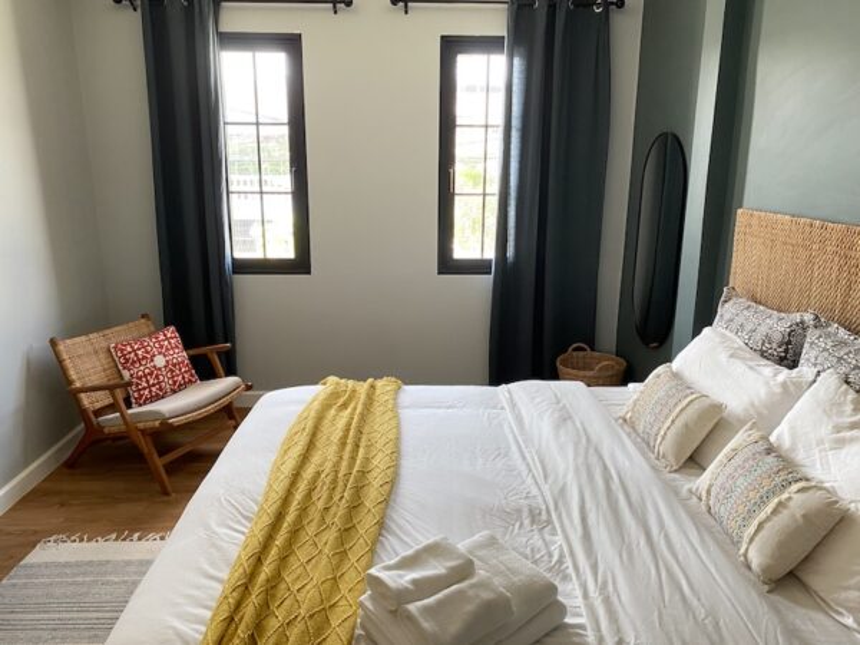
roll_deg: -0.2
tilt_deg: -13.2
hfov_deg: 67.3
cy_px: 322
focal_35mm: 26
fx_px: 646
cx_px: 430
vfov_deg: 53.1
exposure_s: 1/88
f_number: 1.8
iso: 125
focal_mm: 4.25
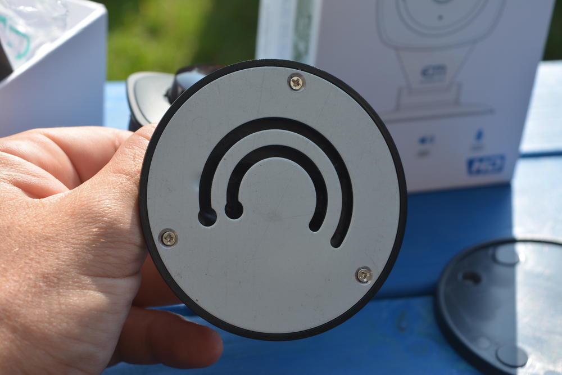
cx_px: 281
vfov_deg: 16.6
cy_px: 188
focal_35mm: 82
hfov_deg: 24.6
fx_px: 1288
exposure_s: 1/250
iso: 160
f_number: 8
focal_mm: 55
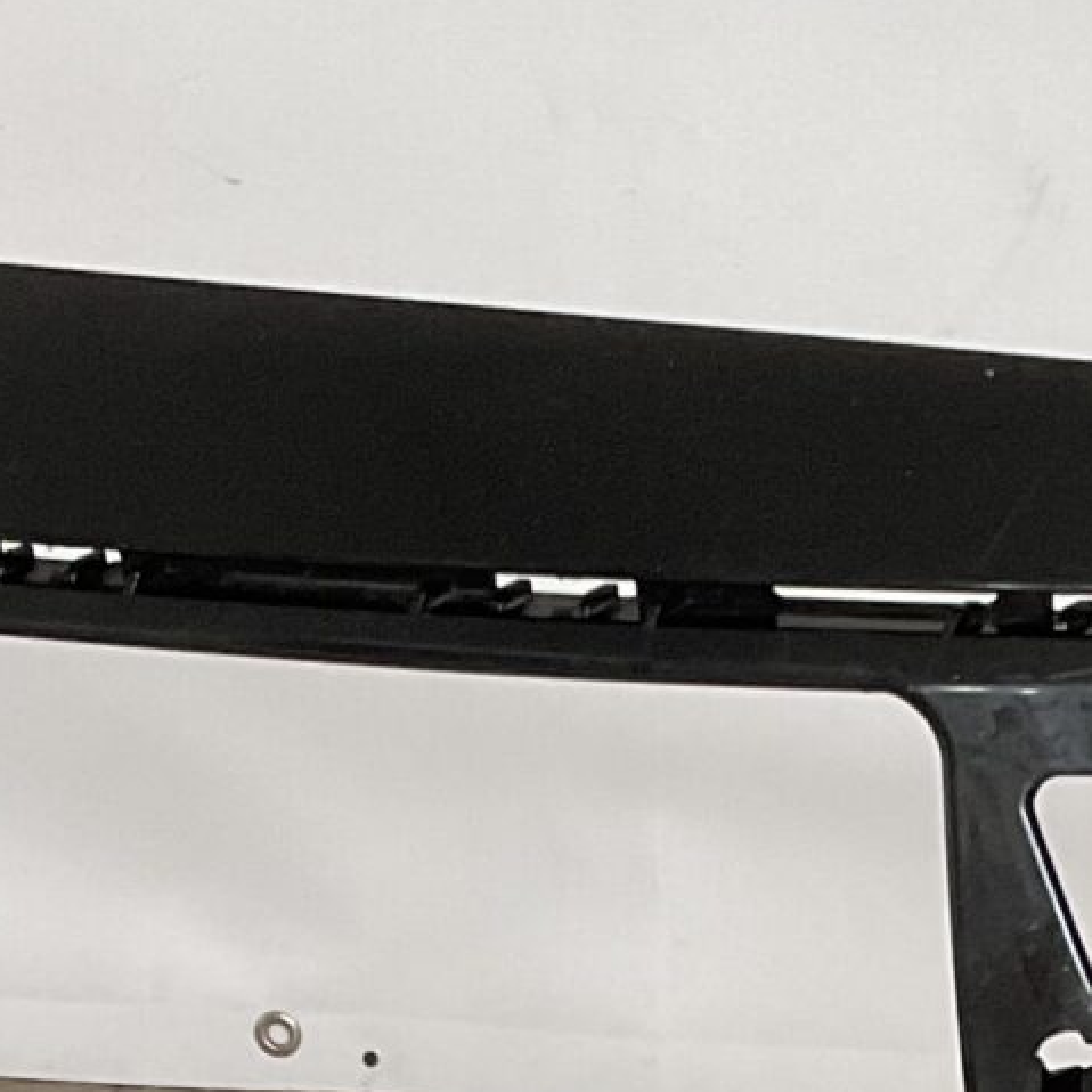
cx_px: 1012
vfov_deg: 12.2
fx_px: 4890
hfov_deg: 12.6
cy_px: 1591
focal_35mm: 137
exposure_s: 1/100
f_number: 1.8
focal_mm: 3
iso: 64
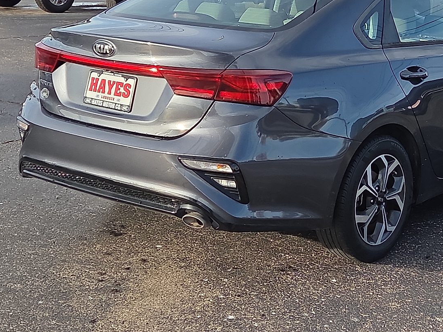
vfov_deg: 18.8
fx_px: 998
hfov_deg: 24.8
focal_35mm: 78
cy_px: 100
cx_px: 317
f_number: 1.8
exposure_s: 1/833
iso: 25
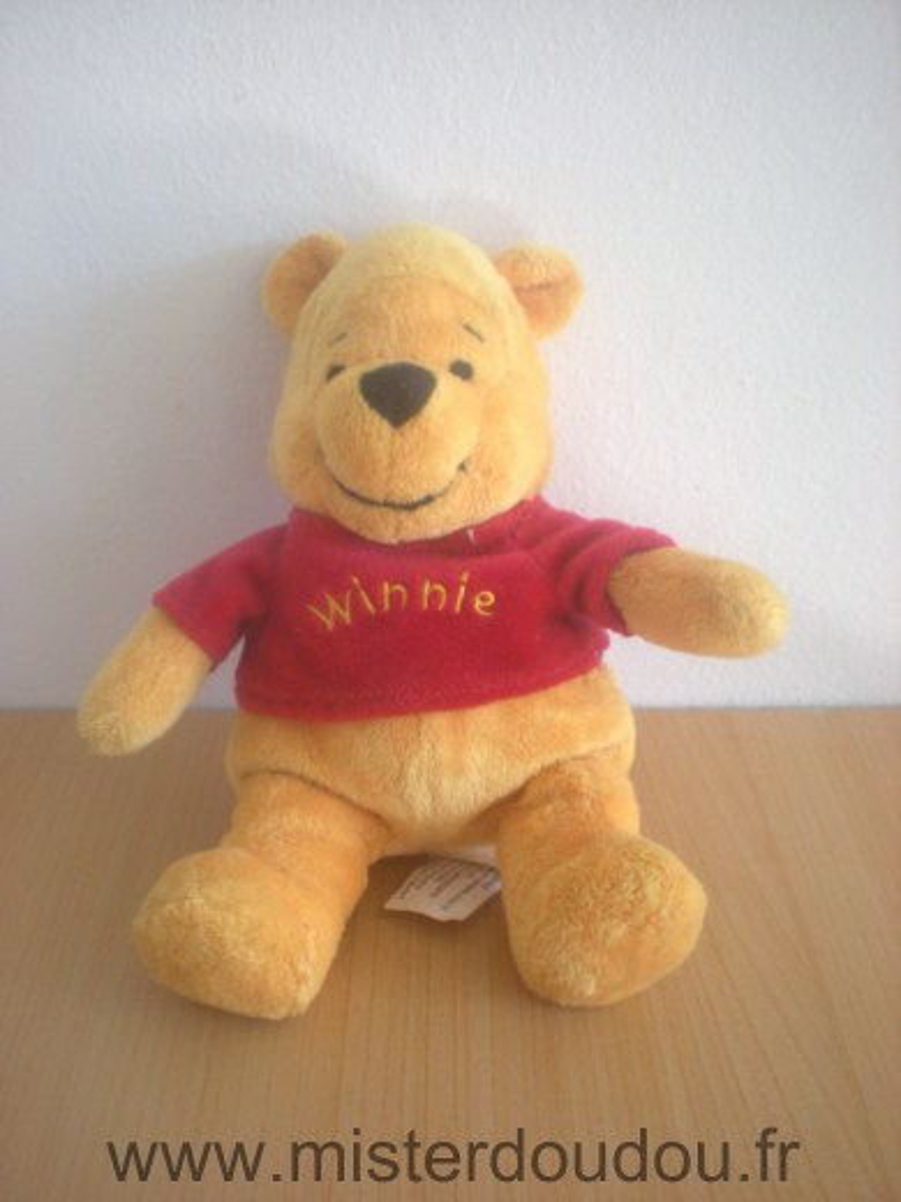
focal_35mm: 38
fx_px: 1319
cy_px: 601
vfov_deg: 49.0
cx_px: 450
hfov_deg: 37.7
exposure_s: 1/61
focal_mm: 6.3
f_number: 3.1
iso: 161
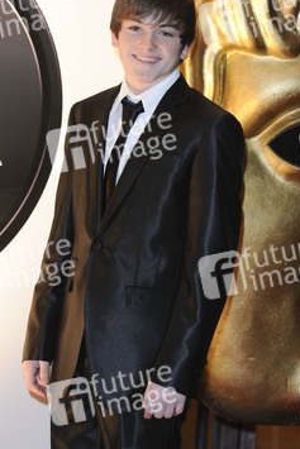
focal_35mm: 169
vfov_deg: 12.2
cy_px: 206
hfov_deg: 8.1
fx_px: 2110
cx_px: 149
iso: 640
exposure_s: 1/160
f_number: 4.5
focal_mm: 100
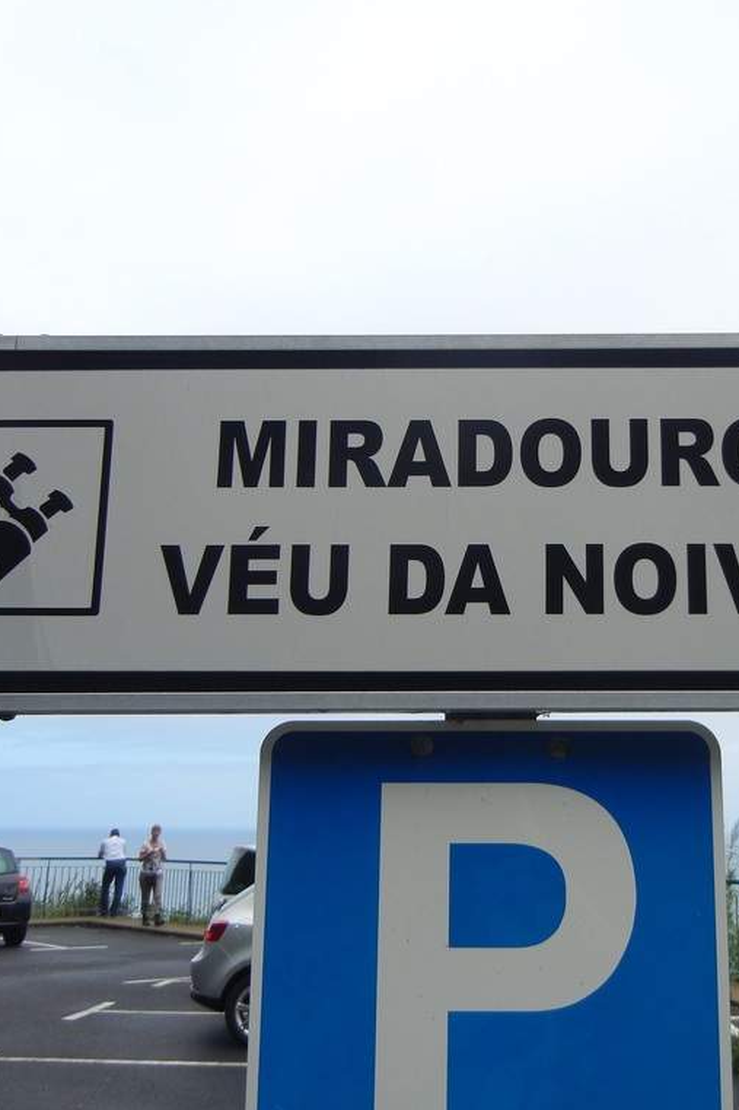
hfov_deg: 31.6
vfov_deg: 46.4
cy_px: 554
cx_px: 504
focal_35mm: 42
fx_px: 1294
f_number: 7
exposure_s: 1/396
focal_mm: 5.4
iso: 160
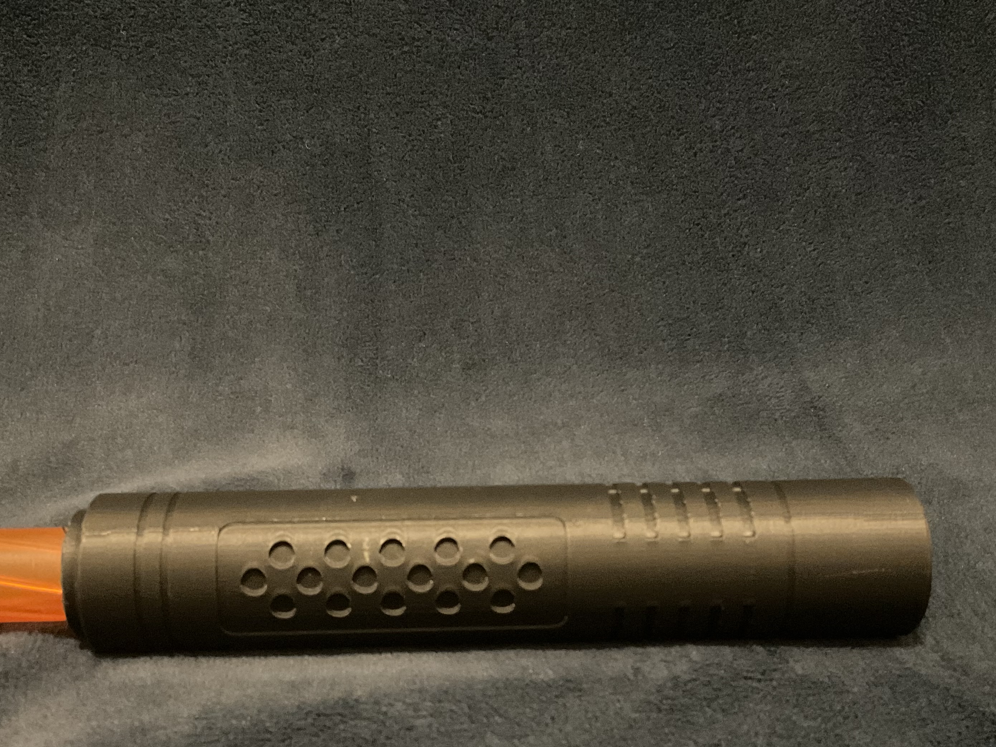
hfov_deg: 44.8
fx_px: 1208
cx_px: 481
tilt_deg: -29.0
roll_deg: +0.0
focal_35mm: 42
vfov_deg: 34.1
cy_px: 492
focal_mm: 3
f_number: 1.8
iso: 500
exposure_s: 1/20
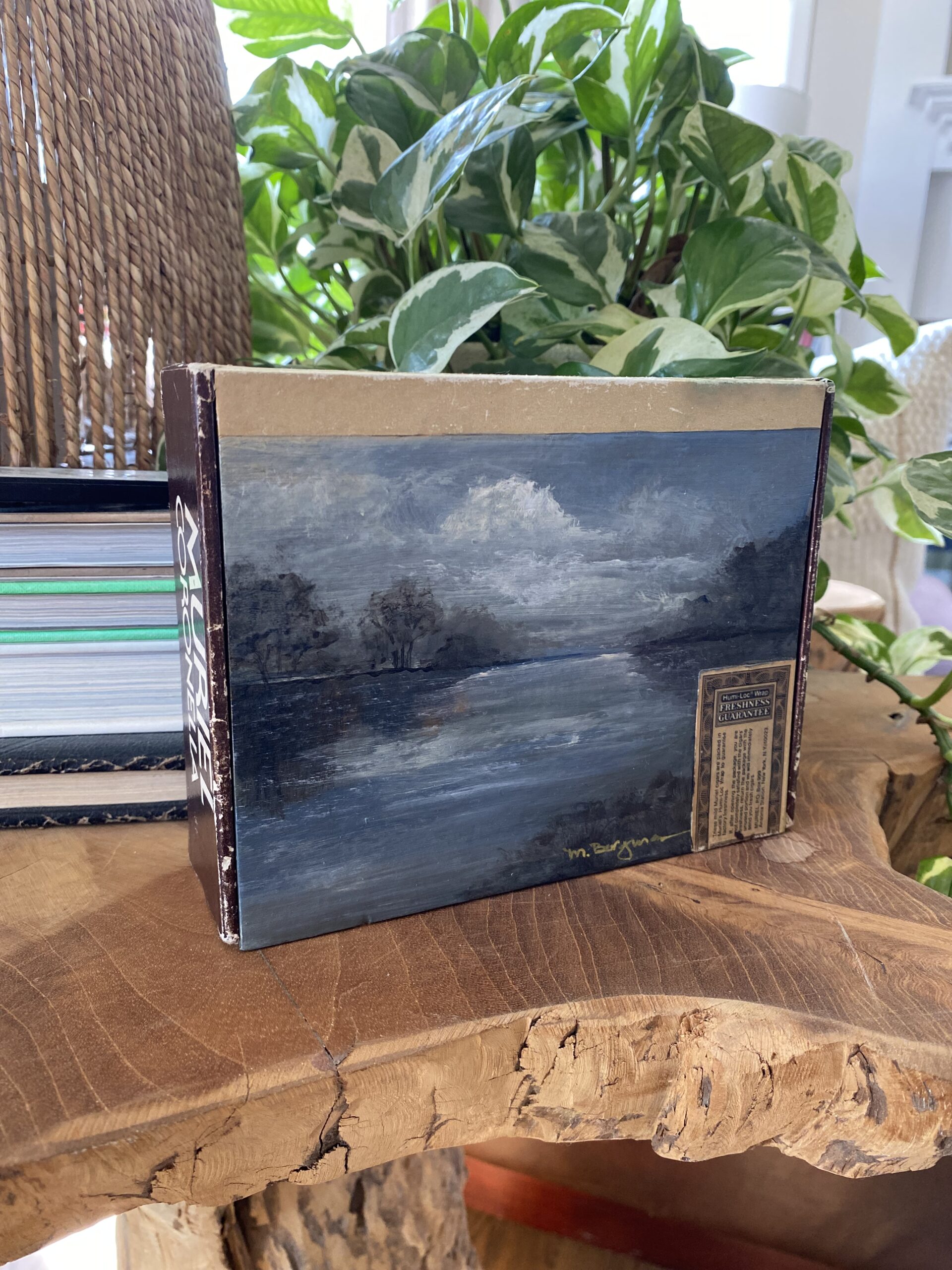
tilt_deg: -14.1
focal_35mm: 26
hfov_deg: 53.1
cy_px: 635
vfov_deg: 67.3
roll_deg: -1.9
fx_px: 953
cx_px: 476
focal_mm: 4.25
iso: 160
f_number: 1.8
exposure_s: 1/60
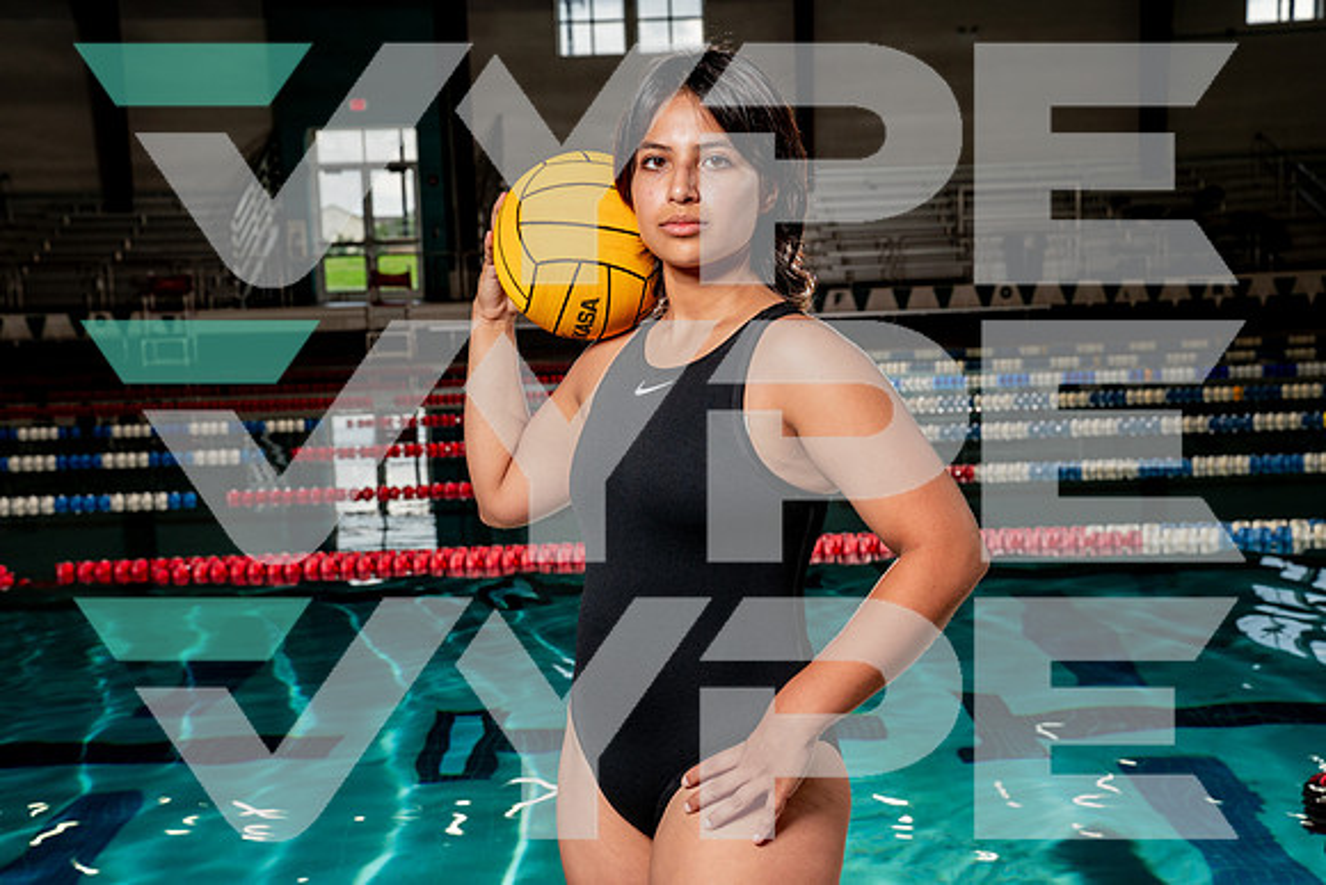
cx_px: 663
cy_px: 442
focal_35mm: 53
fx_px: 1953
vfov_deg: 25.5
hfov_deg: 37.5
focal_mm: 53
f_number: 7.1
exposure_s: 1/250
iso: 400
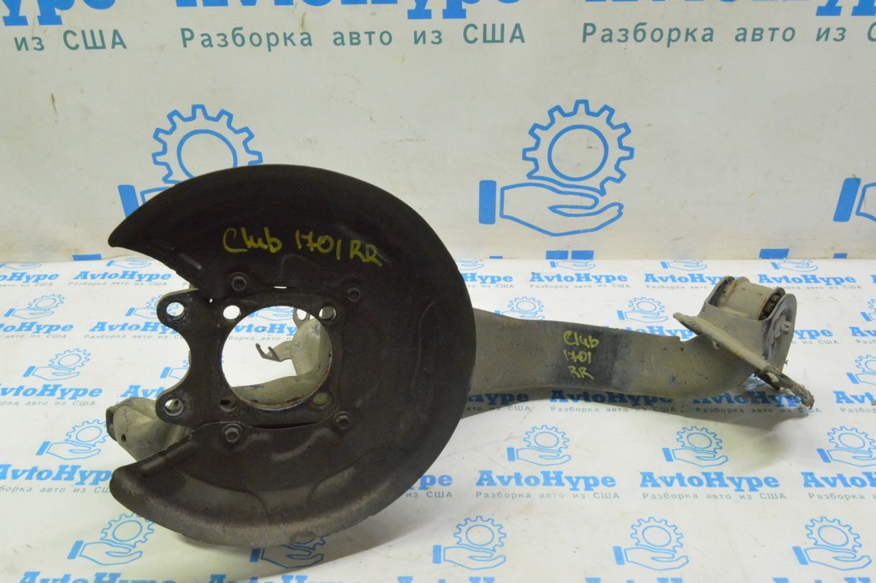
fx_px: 802
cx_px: 438
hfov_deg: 57.3
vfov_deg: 39.9
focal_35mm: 33
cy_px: 292
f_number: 20
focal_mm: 22
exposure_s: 1/20
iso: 6400
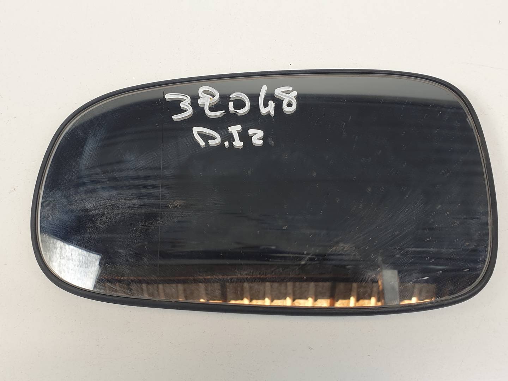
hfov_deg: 67.3
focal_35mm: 26
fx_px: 382
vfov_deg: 53.1
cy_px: 190
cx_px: 254
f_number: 2.4
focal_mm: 4.3
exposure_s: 1/112
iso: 50
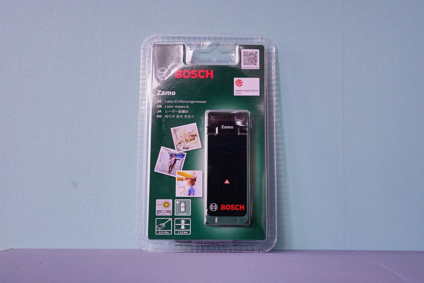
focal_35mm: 42
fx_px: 495
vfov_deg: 31.9
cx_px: 212
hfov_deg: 46.4
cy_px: 142
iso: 800
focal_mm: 28
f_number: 10
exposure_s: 1/13
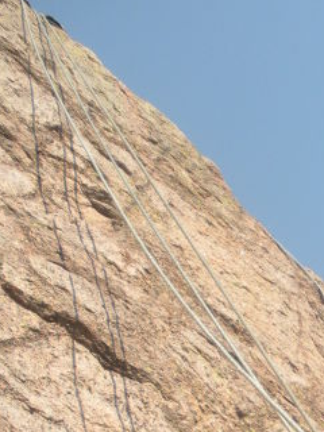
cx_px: 418
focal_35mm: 96
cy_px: 554
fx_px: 1198
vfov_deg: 19.0
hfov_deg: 14.7
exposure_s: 1/790
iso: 88
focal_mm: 6.3
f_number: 3.5
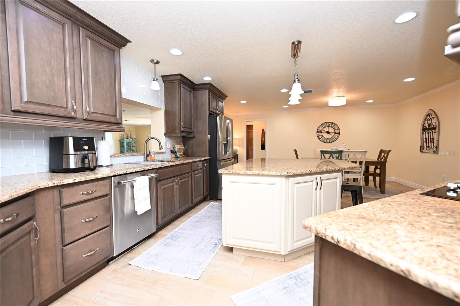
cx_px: 230
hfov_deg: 98.6
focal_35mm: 16
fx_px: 198
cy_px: 153
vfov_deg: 75.5
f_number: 4
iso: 560
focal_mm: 15.5
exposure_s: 1/60
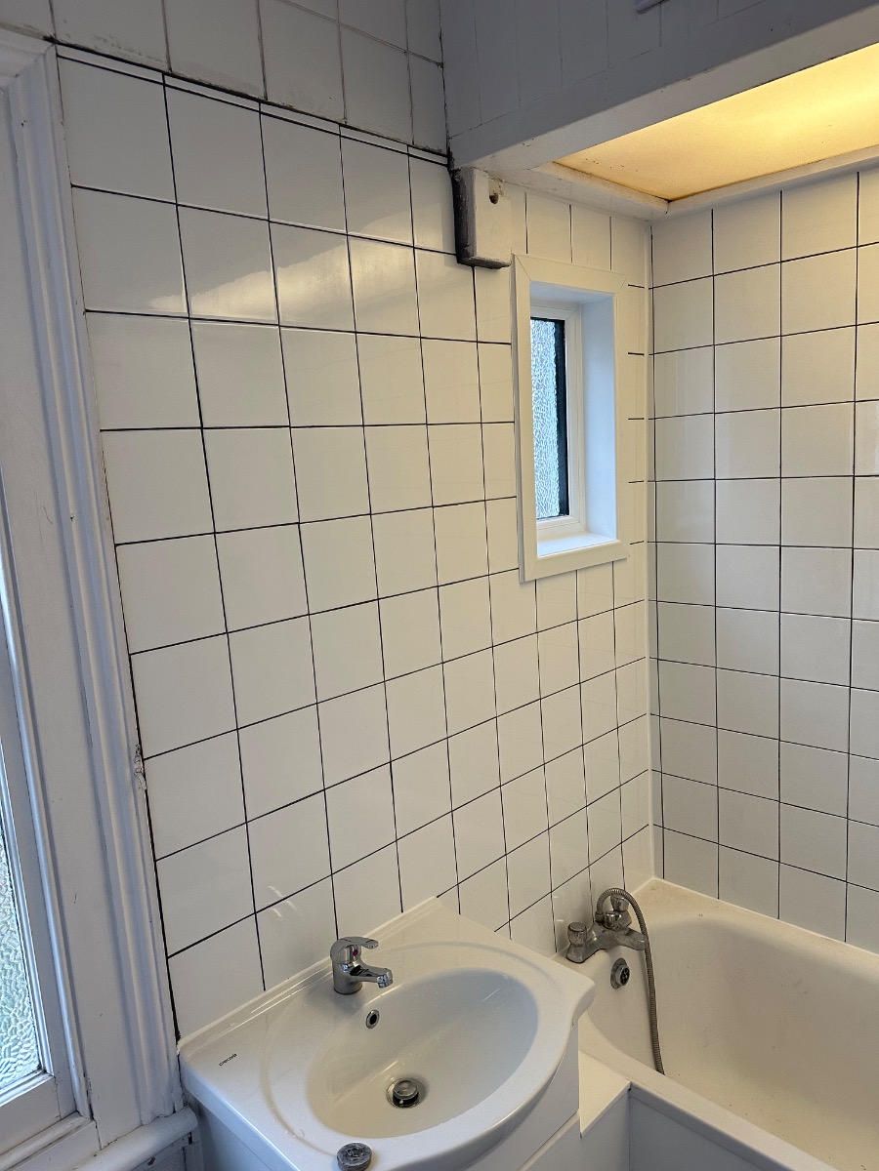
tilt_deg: -8.7
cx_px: 440
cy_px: 586
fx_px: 813
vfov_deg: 71.6
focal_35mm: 24
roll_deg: +4.3
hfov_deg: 56.8
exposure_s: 1/100
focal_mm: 6.86
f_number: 1.78
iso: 200
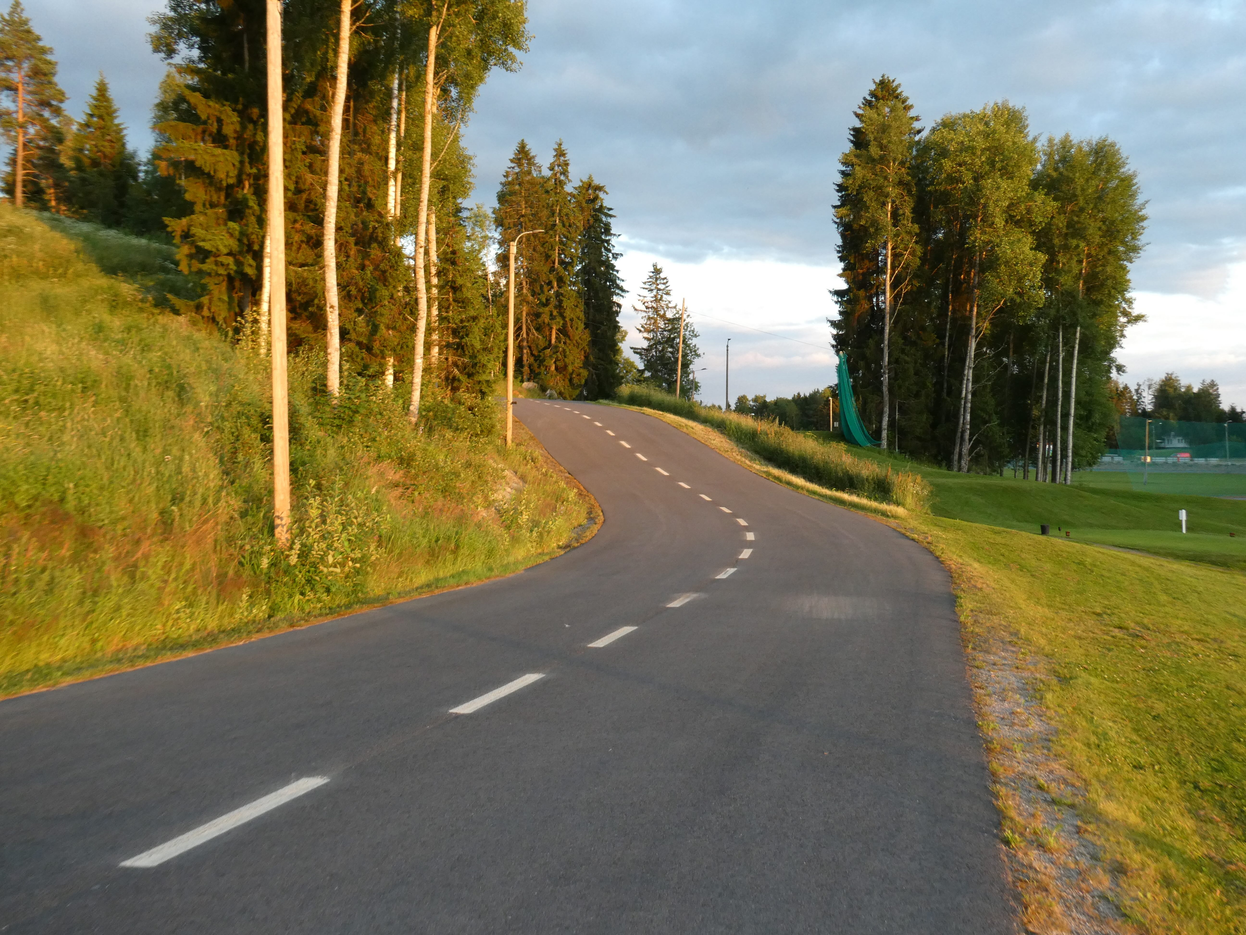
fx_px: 1116
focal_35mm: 31
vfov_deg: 45.4
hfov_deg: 58.4
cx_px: 623
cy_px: 468
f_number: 3.5
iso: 250
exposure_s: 1/100
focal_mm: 5.4
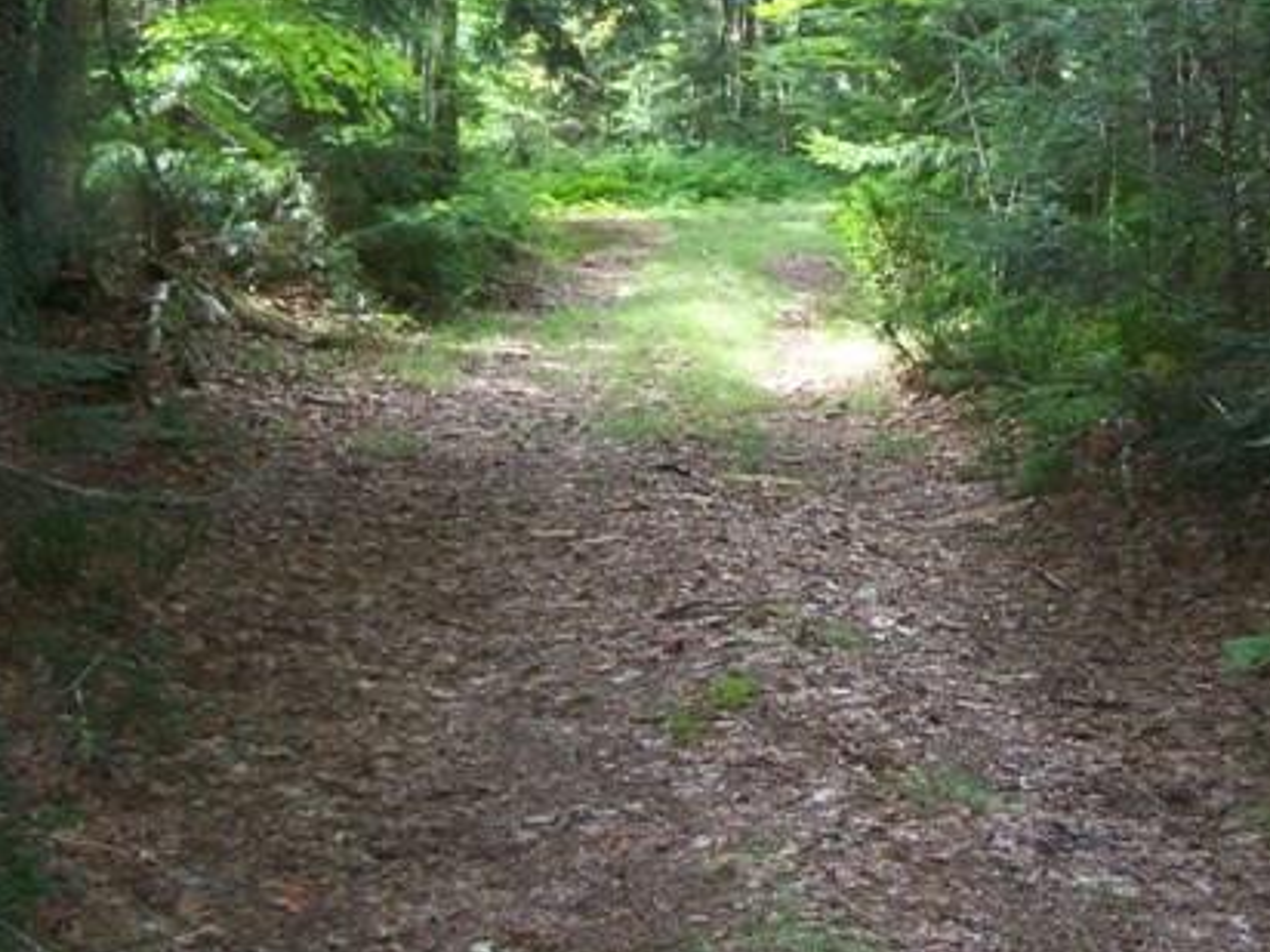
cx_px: 777
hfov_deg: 32.6
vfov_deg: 24.5
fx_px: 2165
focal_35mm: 59
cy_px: 222
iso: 160
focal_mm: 6.3
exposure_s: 1/60
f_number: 2.8
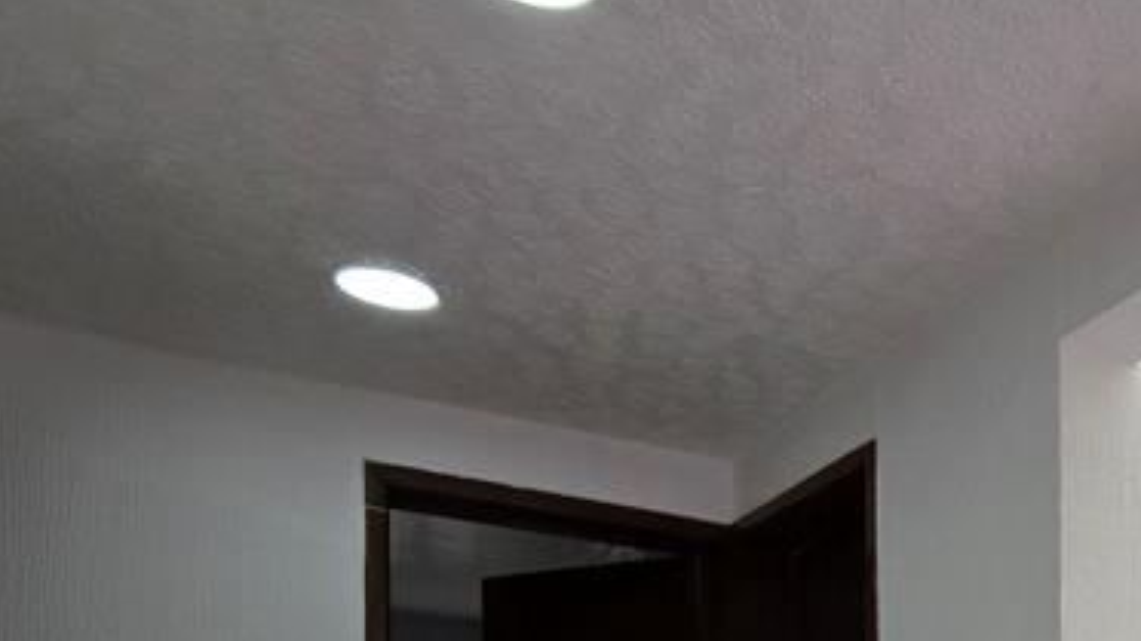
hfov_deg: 41.4
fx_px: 1180
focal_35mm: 39
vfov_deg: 25.0
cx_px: 1248
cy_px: 899
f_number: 2.2
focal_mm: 2.2
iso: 50
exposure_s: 1/260
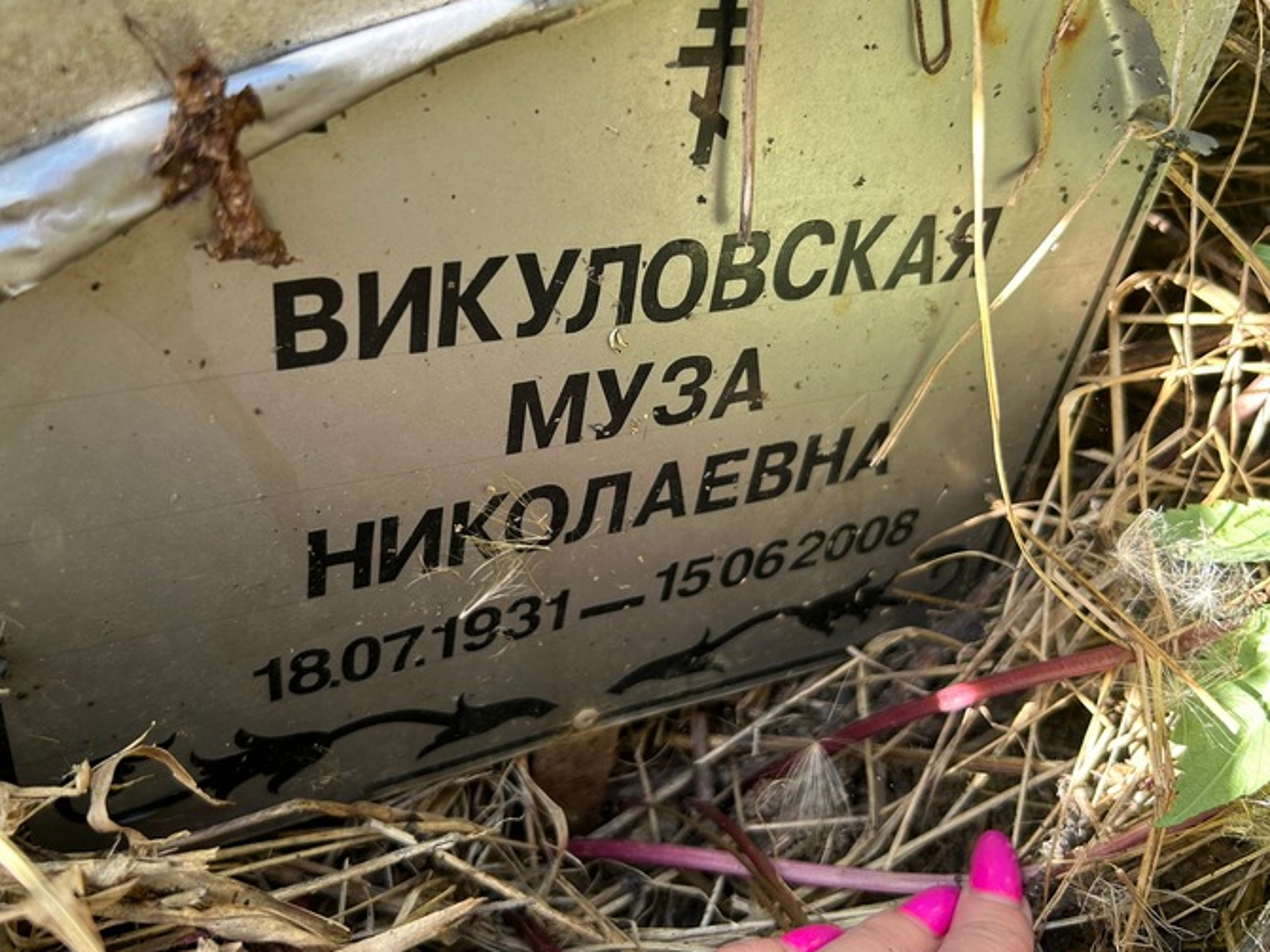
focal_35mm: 31
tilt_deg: -46.5
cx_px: 585
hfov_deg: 58.3
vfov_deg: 45.4
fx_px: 1137
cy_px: 426
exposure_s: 1/167
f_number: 1.5
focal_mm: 5.7
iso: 40
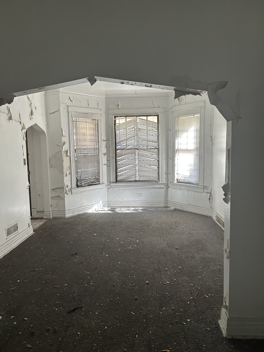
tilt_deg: -4.0
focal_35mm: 26
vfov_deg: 67.3
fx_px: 264
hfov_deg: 53.1
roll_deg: +0.7
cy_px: 176
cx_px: 132
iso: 125
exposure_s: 1/102
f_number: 1.5
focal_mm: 5.7
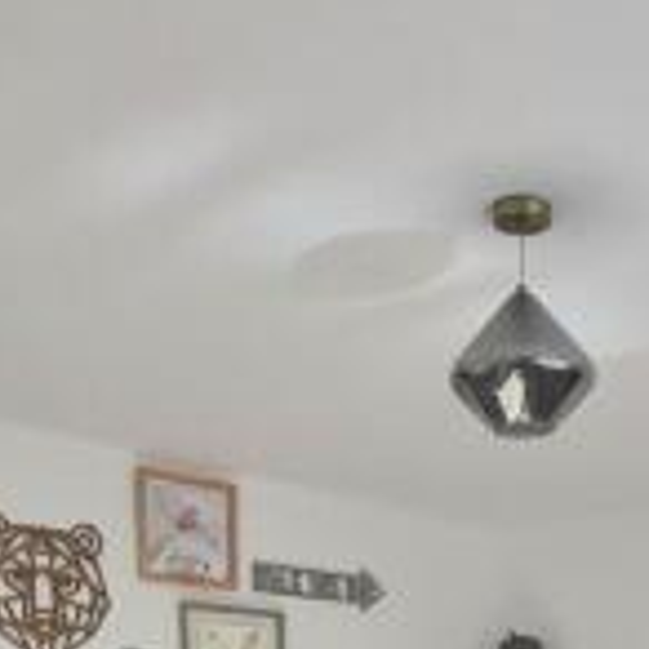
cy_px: 851
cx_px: 496
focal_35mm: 46
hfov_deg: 35.9
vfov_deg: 29.4
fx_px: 976
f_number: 2.2
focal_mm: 2.2
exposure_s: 1/385
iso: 50
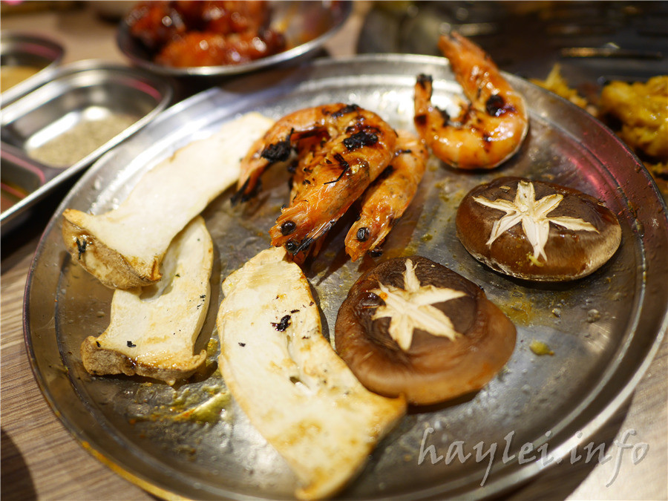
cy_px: 250
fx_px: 579
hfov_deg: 60.0
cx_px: 334
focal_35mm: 30
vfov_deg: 46.8
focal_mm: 15
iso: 200
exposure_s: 1/160
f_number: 2
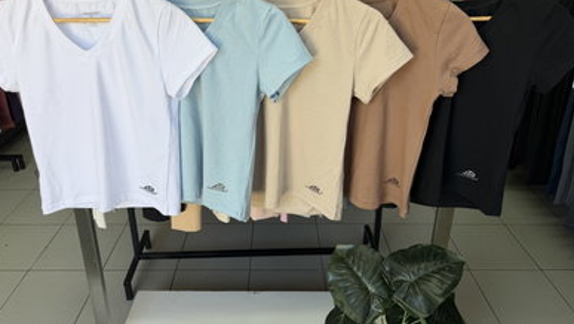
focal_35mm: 27
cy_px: 103
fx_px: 411
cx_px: 280
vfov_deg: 42.2
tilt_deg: -20.2
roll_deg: +0.0
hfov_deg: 69.8
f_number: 1.78
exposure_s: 1/182
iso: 64
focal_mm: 6.76
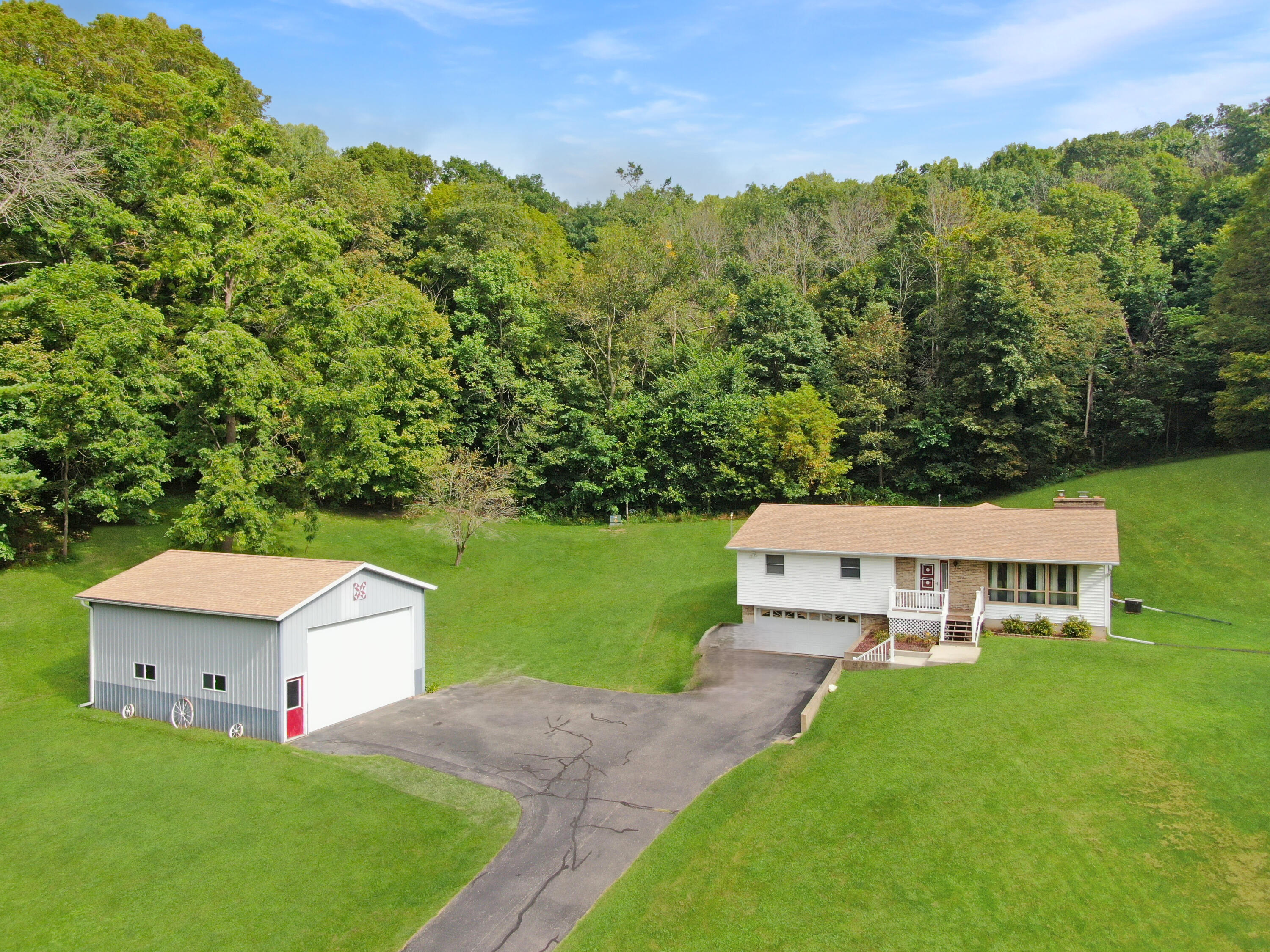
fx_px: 881
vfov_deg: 56.8
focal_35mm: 24
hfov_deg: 71.6
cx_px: 635
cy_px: 476
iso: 100
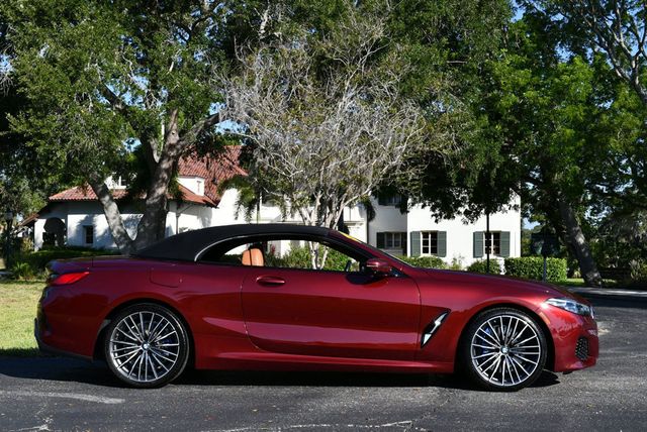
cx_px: 324
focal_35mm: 48
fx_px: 863
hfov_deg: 41.1
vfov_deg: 28.1
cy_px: 216
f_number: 8
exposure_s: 1/250
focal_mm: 24
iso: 110
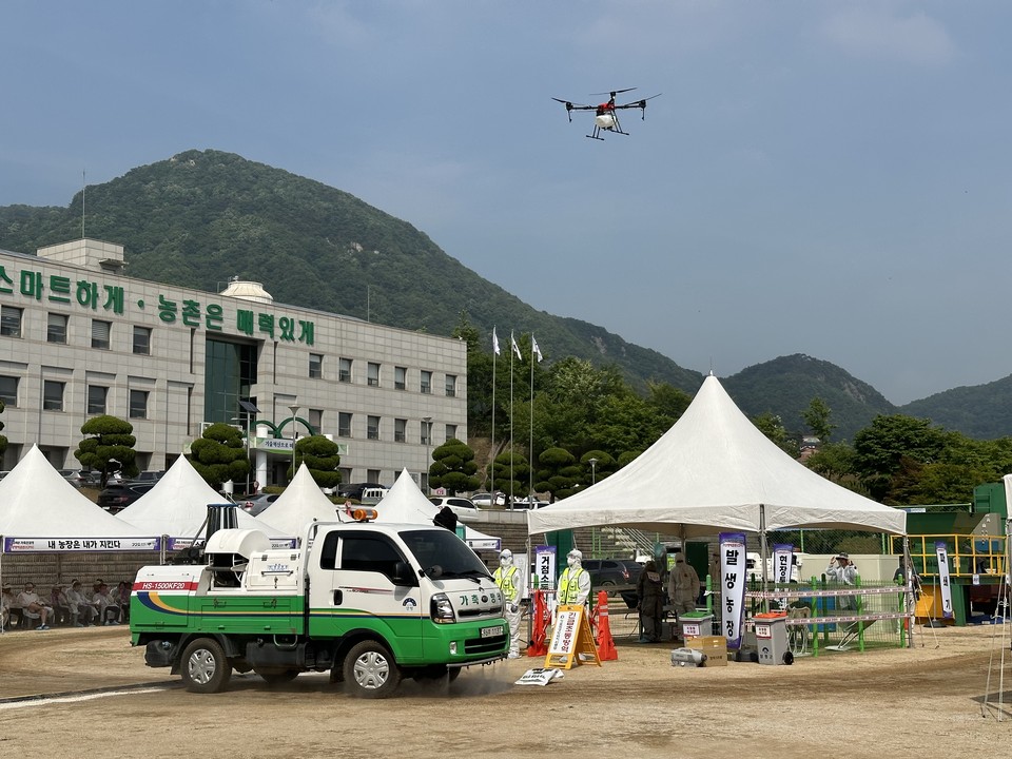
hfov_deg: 39.7
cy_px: 380
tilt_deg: +7.2
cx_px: 506
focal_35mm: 48
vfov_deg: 30.3
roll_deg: +0.7
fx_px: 1403
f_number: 1.78
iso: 64
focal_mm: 6.86
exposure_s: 1/8197
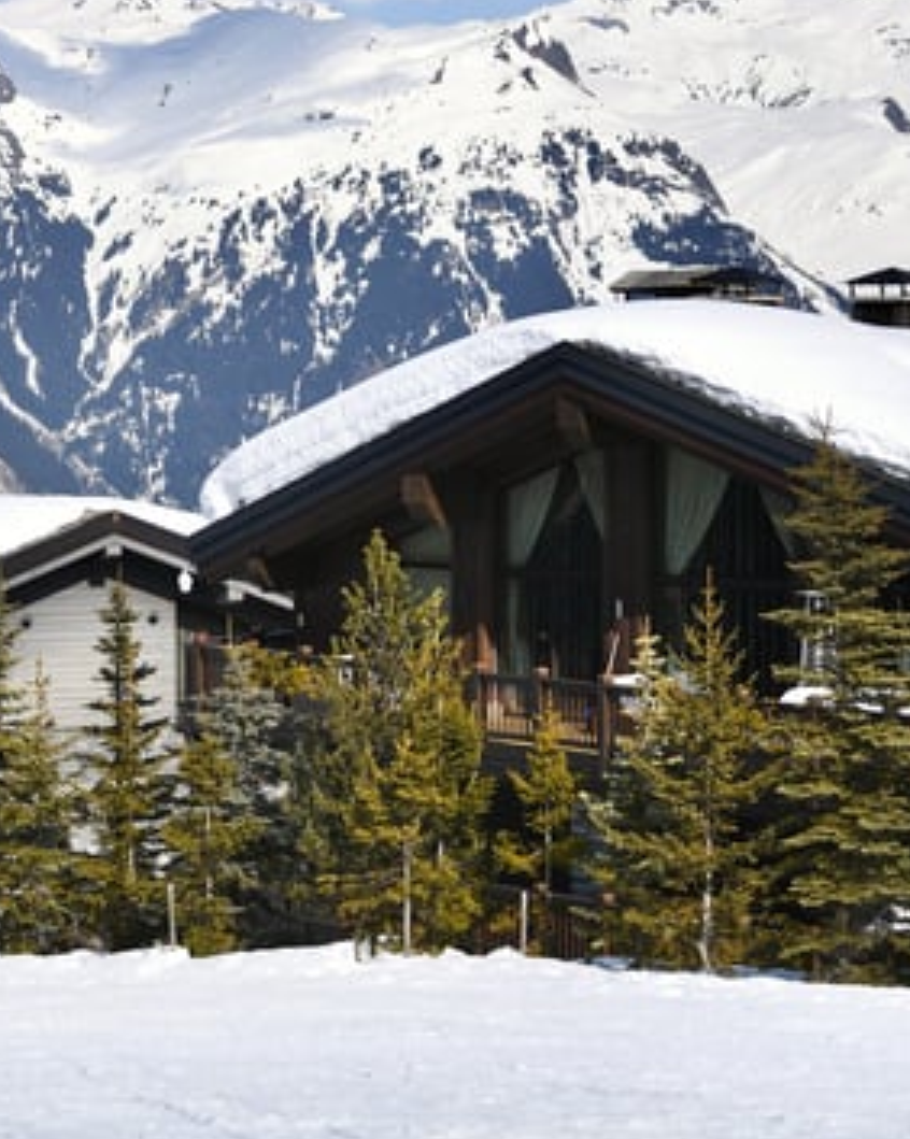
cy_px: 337
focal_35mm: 143
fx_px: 4818
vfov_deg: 13.5
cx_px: 268
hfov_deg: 10.8
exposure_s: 1/4000
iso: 100
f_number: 2.8
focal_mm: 70
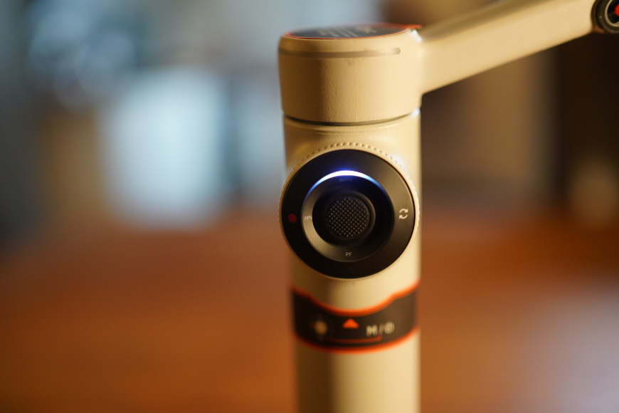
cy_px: 206
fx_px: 602
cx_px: 310
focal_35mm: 35
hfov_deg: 54.4
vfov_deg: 37.9
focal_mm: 35
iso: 2000
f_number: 2
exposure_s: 1/160
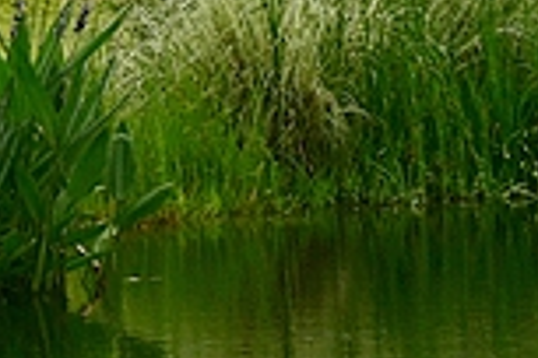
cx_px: -1058
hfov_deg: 5.1
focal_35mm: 385
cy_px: -786
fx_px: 5753
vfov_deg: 3.5
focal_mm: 49
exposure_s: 1/160
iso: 100
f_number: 8
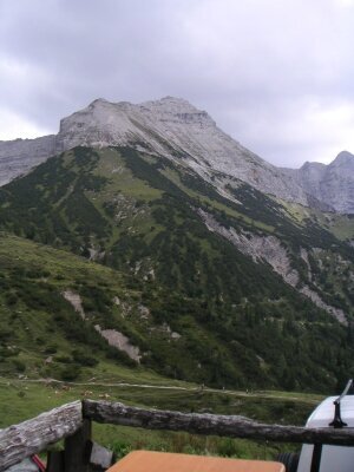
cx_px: 177
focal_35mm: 38
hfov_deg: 37.7
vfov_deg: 49.0
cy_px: 236
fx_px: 518
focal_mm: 6
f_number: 2.8
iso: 50
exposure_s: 1/500
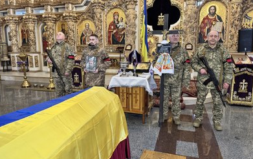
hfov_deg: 70.4
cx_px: 125
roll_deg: +0.1
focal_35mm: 26
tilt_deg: -9.0
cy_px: 77
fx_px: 179
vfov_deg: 47.7
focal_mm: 6.76
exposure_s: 1/50
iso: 500
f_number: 1.78
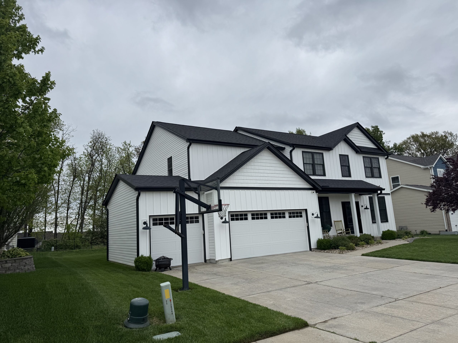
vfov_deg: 56.8
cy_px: 172
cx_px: 229
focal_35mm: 24
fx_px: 318
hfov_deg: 71.6
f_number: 1.78
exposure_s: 1/4608
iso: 80
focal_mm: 6.76
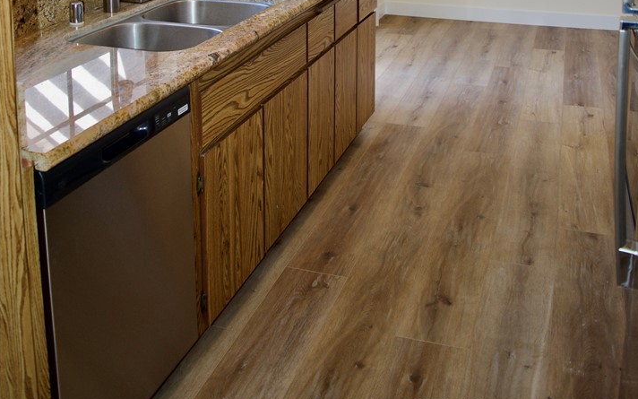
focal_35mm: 42
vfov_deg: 27.4
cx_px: 322
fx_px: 730
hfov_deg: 47.2
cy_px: -64
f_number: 3.5
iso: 320
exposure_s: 1/125
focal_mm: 18
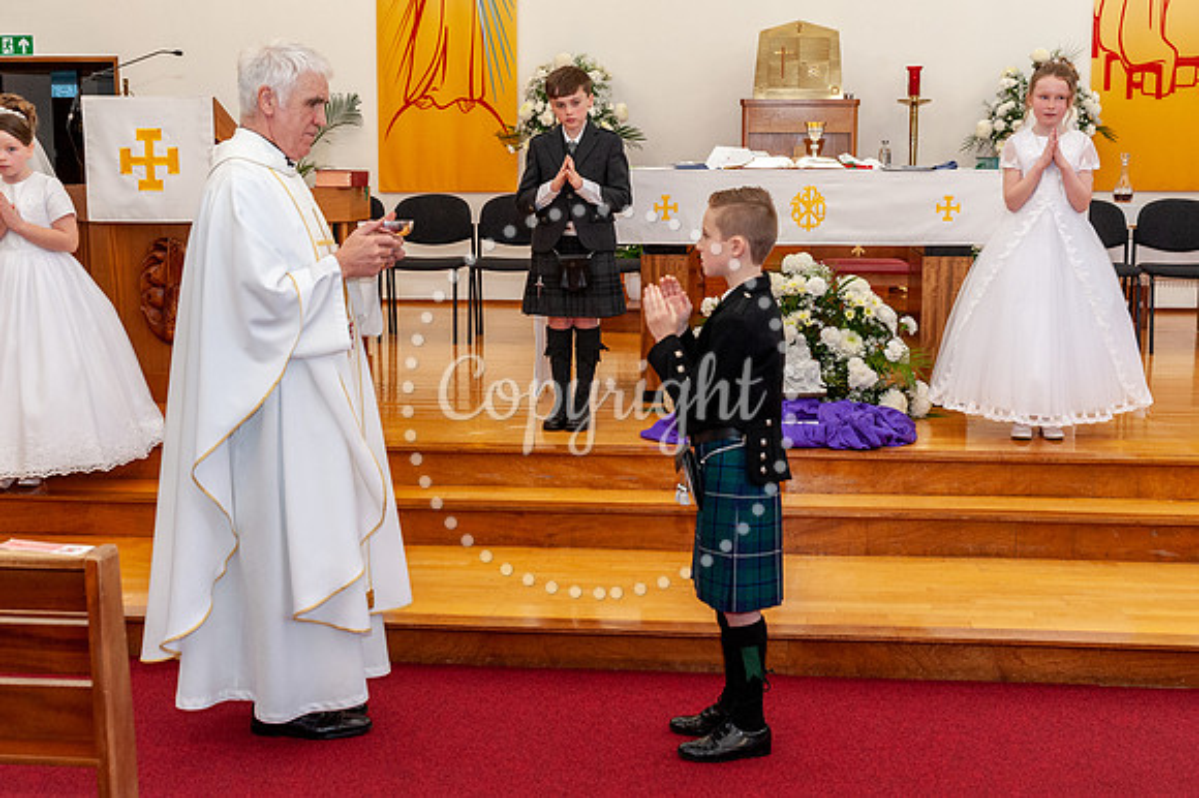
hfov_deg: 40.5
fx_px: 1623
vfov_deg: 27.6
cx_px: 608
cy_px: 393
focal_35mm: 49
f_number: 5.6
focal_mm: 46
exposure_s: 1/80
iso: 2000
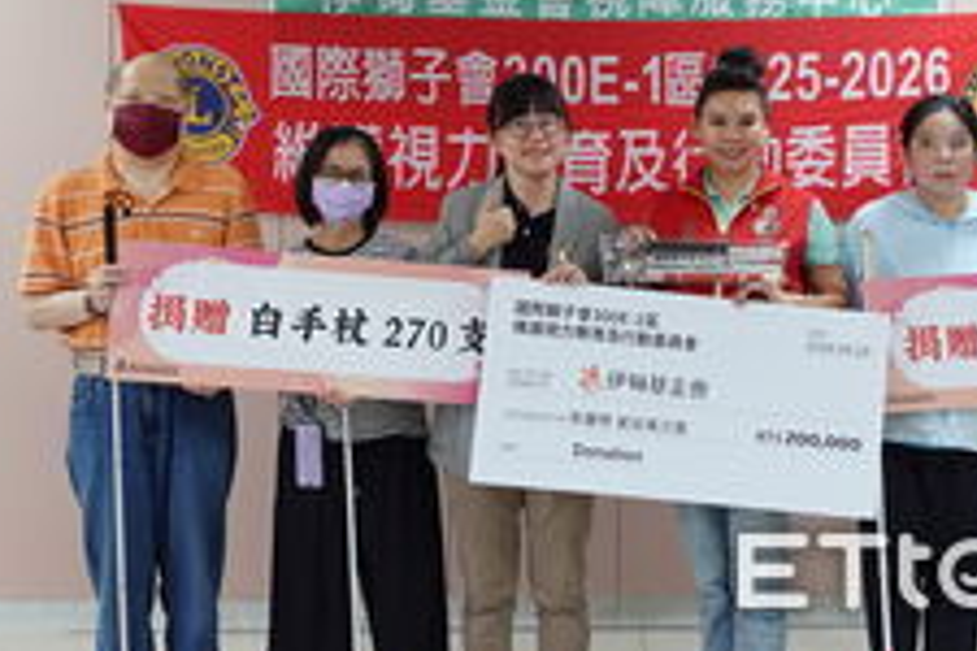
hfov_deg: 34.7
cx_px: 660
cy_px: 80
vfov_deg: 23.2
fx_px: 1547
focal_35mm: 57
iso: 160
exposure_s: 1/13
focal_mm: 12.52
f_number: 5
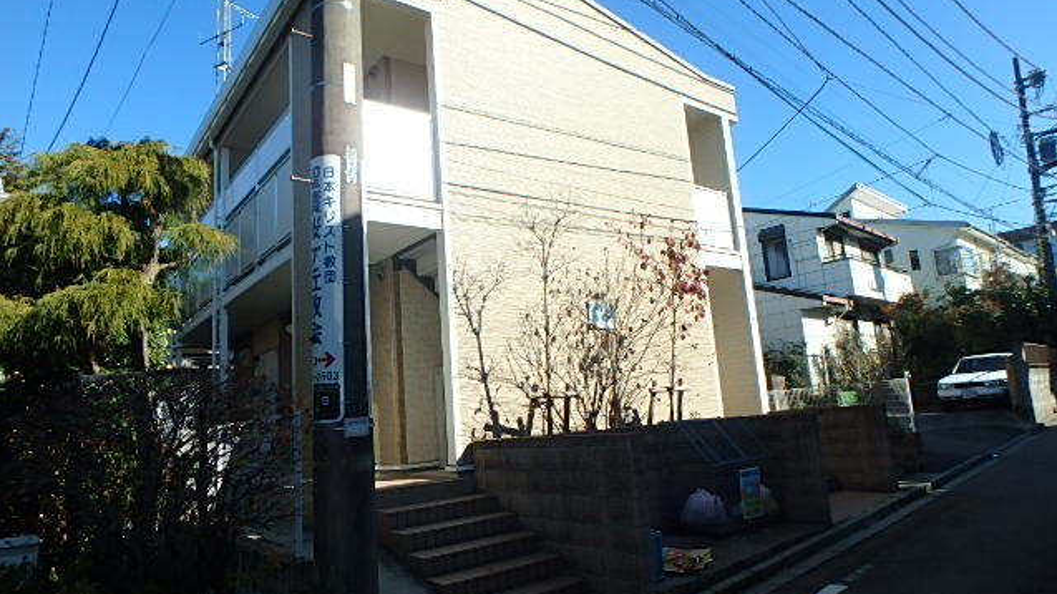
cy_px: 300
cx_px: 529
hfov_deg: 78.7
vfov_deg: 49.5
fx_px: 644
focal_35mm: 23
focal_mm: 3.7
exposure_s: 1/800
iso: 125
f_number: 3.5
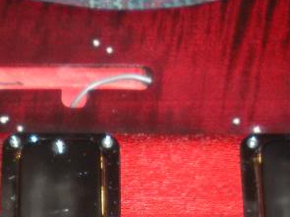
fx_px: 1047
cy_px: 233
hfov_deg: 15.7
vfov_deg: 11.7
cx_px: 87
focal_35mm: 125
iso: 80
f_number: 3.5
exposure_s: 1/60
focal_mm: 6.3
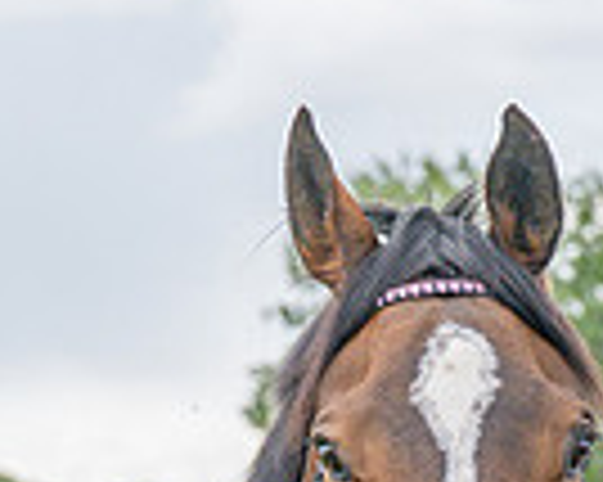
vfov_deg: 3.1
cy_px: 838
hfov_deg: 3.9
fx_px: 8881
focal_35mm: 498
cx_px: 283
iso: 400
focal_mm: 70
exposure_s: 1/1250
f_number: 5
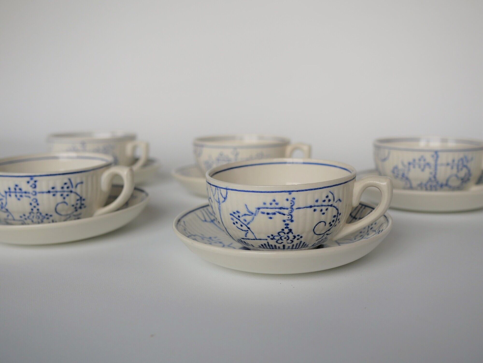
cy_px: 182
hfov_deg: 46.8
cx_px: 242
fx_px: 558
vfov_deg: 36.0
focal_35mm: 40
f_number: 2.5
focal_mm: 20
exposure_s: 1/200
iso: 200
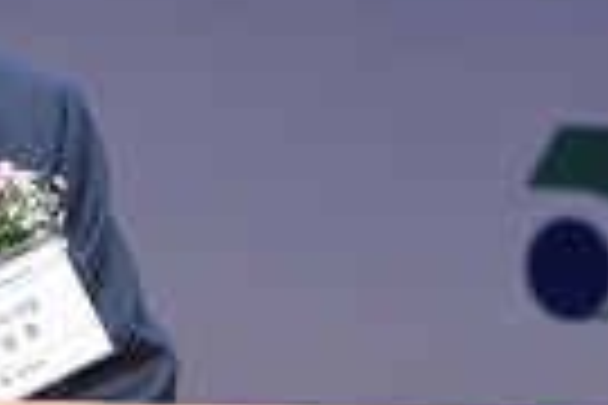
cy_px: 72
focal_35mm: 889
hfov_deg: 2.3
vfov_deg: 1.5
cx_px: 14
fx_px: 15013
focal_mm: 200
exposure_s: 1/200
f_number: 9
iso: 4000
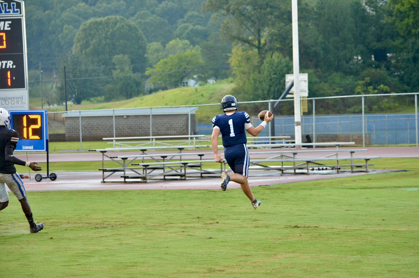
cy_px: 139
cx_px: 210
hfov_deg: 13.7
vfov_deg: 9.1
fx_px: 1742
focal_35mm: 150
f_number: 4.8
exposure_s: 1/400
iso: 1600
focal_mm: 100
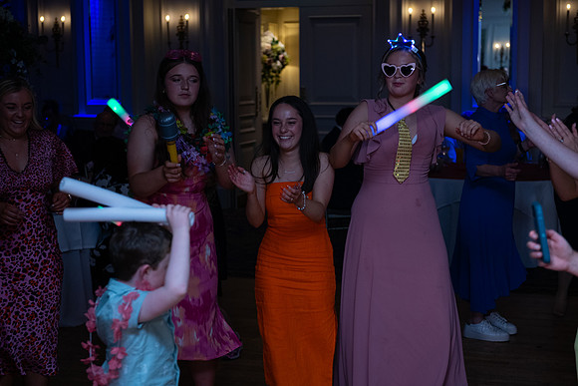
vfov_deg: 21.9
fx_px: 996
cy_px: 193
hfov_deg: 32.4
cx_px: 289
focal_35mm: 62
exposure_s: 1/160
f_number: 3.5
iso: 640
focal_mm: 62
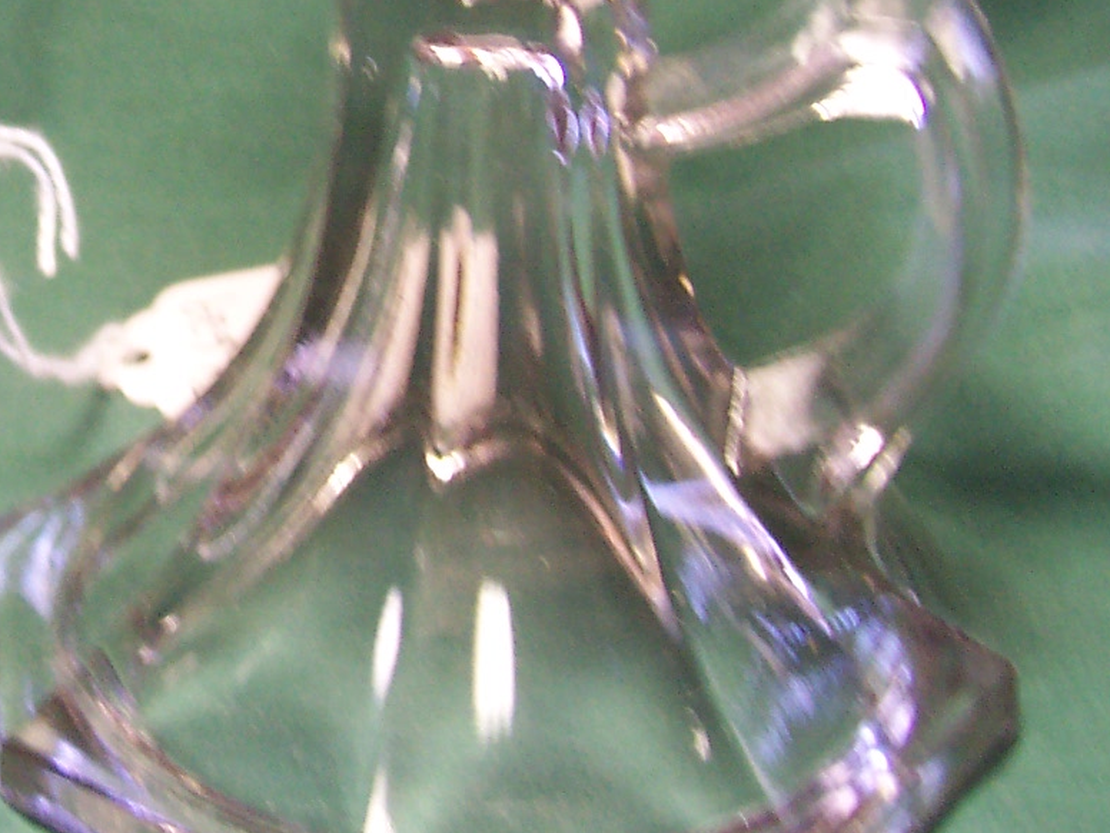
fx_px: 2533
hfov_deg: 23.5
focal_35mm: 79
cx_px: -33
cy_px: 107
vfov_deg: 18.4
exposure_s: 1/30
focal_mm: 5.6
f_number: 2.8
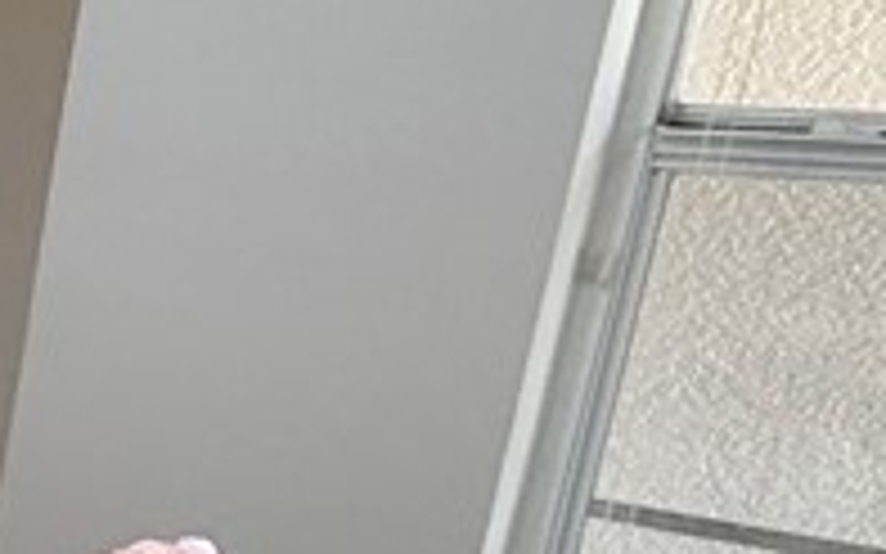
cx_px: -1021
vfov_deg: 16.7
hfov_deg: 17.0
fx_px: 1859
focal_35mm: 77
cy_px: 500
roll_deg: -0.4
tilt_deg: -15.7
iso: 200
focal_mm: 2.22
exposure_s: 1/120
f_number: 2.2
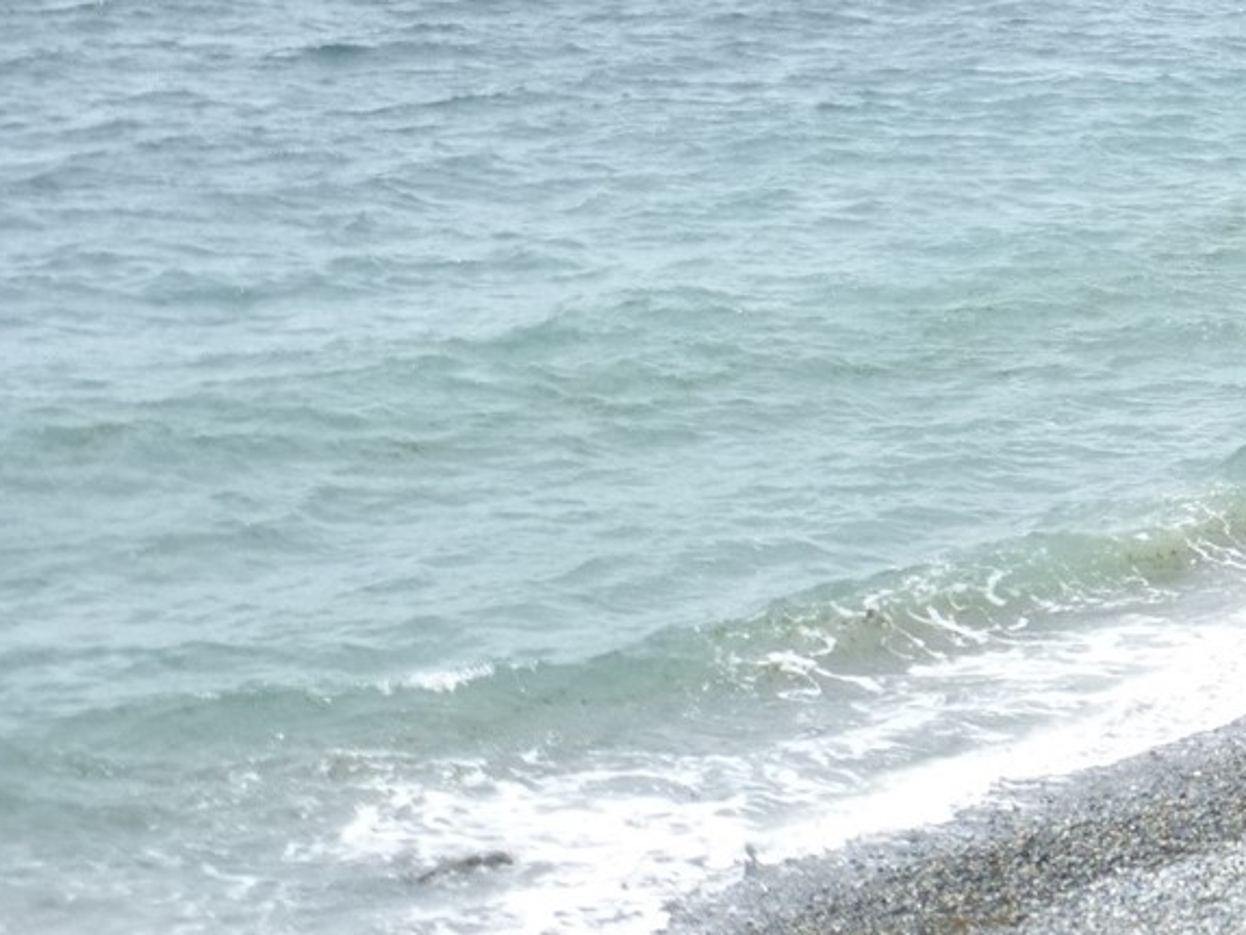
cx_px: 1708
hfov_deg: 14.3
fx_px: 4717
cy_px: 171
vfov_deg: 11.3
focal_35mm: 131
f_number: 4.2
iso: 100
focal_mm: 8.5
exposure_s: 1/400
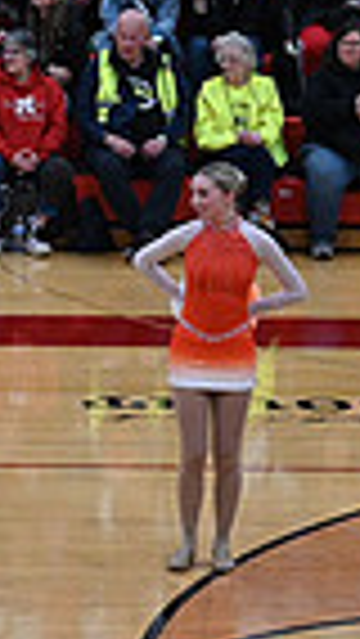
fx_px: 5068
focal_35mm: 299
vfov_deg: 7.2
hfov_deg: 4.0
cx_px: -680
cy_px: 407
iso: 4000
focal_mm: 70
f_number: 4
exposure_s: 1/400
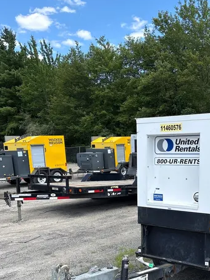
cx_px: 167
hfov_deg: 33.4
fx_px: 340
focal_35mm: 42
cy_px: 208
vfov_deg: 43.5
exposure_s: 1/1667
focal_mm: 5.96
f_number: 1.6
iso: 50
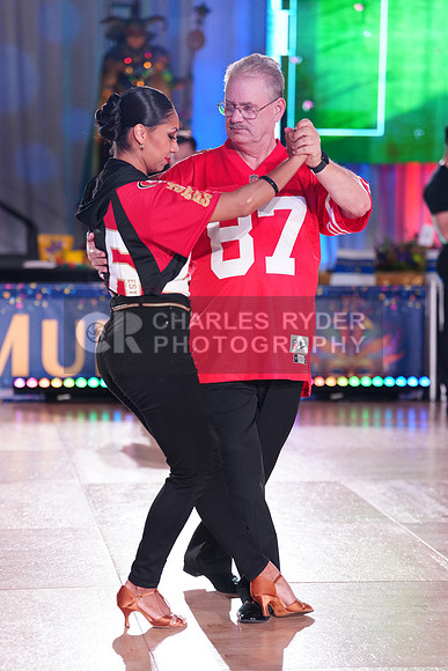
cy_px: 336
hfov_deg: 13.2
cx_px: 224
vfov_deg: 19.6
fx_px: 1940
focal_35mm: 104
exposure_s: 1/500
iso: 2000
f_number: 2.8
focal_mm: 104
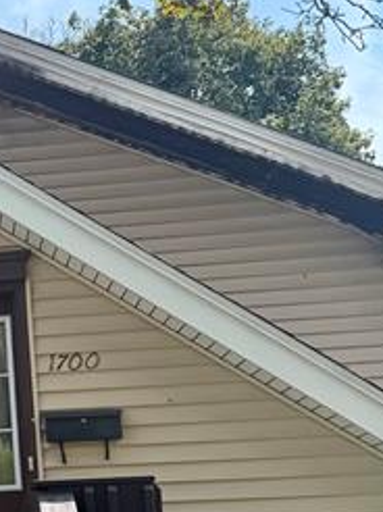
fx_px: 1108
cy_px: 385
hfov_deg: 18.1
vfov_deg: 25.7
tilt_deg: +10.0
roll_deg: +2.9
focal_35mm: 75
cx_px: -135
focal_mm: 6.76
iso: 100
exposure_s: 1/4673
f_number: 1.78
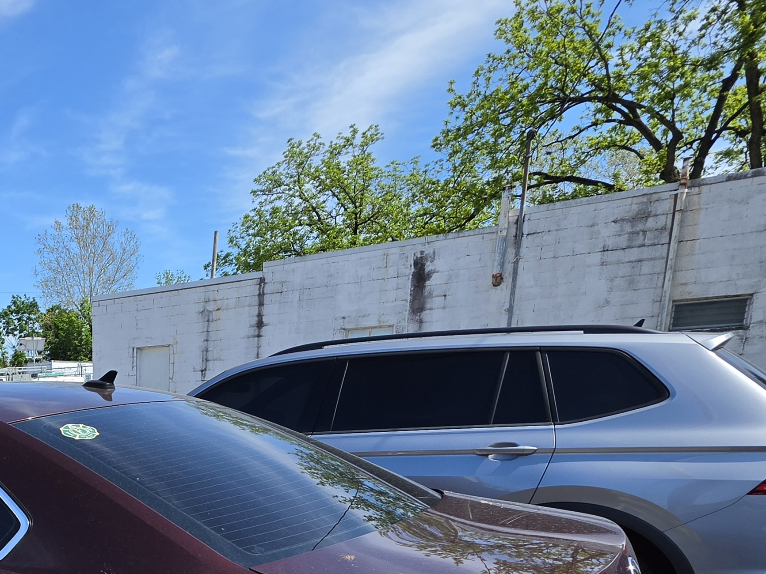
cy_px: 562
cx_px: 12
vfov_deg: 41.3
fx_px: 664
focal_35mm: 30
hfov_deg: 49.7
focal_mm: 2.2
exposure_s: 1/1235
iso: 32
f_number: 1.9
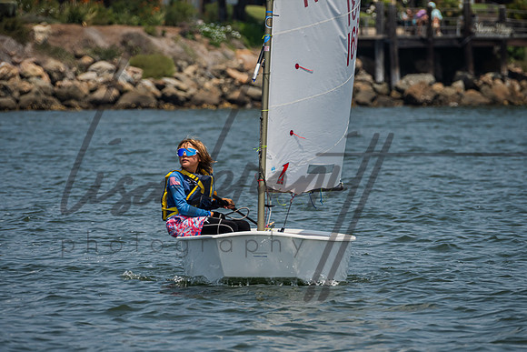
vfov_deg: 3.1
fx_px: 6510
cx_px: 266
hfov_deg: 4.6
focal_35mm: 445
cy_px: 193
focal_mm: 330
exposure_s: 1/1600
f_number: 8
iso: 320
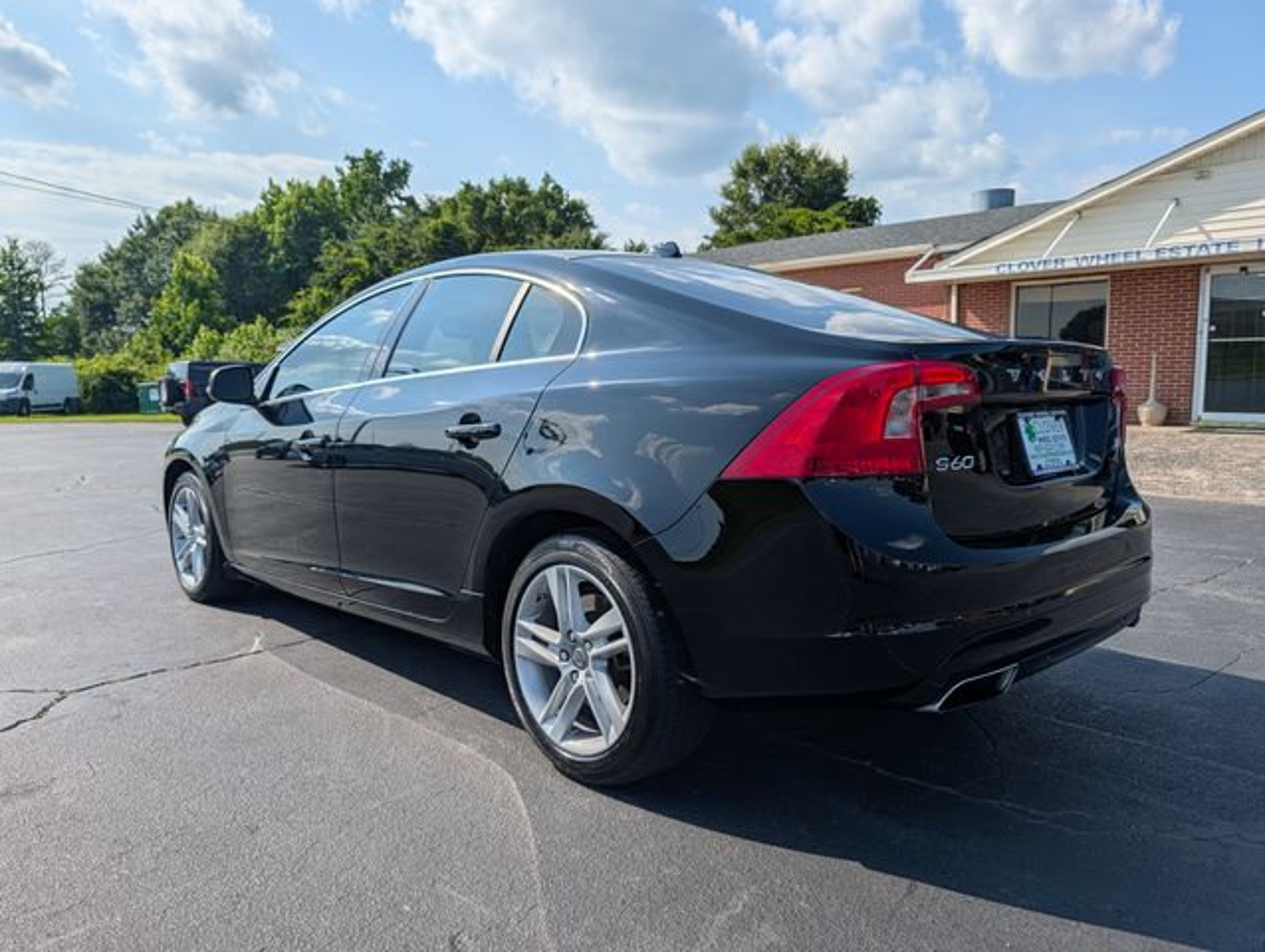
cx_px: 632
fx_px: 878
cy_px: 476
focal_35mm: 24
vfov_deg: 56.9
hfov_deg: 71.5
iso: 19
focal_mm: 6.9
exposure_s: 1/13158
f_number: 1.68
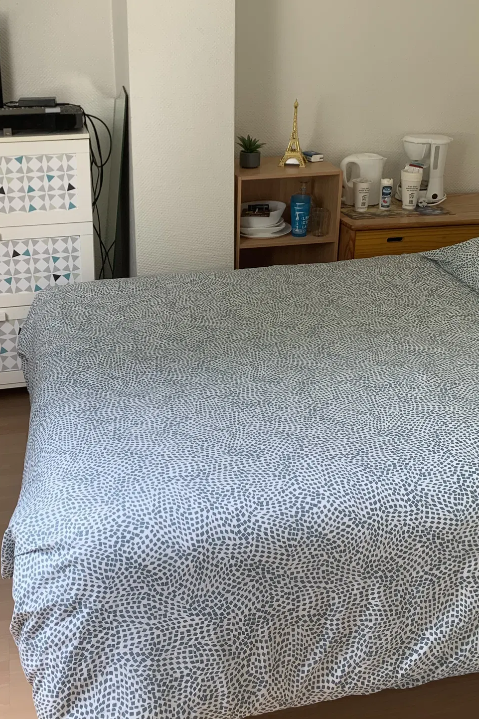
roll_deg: +1.1
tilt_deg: -16.6
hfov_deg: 33.1
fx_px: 798
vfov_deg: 47.8
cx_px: 160
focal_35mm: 40
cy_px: 253
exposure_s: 1/122
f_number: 1.8
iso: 40
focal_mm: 4.25
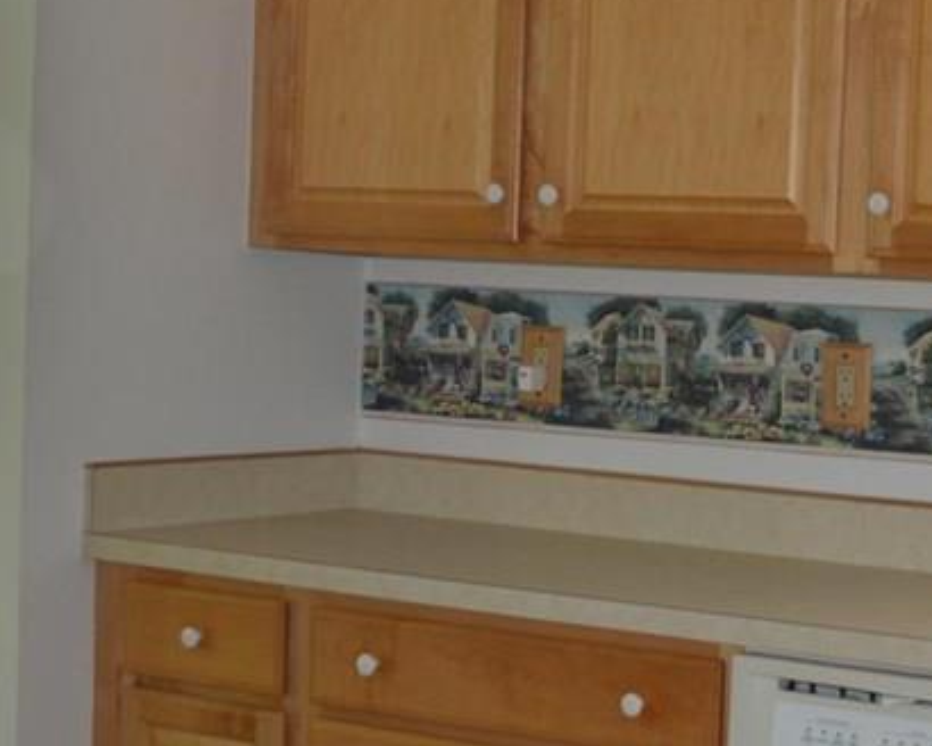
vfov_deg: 18.7
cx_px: 999
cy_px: 405
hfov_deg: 22.1
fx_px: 2262
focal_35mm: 82
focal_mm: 22
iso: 400
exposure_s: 1/100
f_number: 4
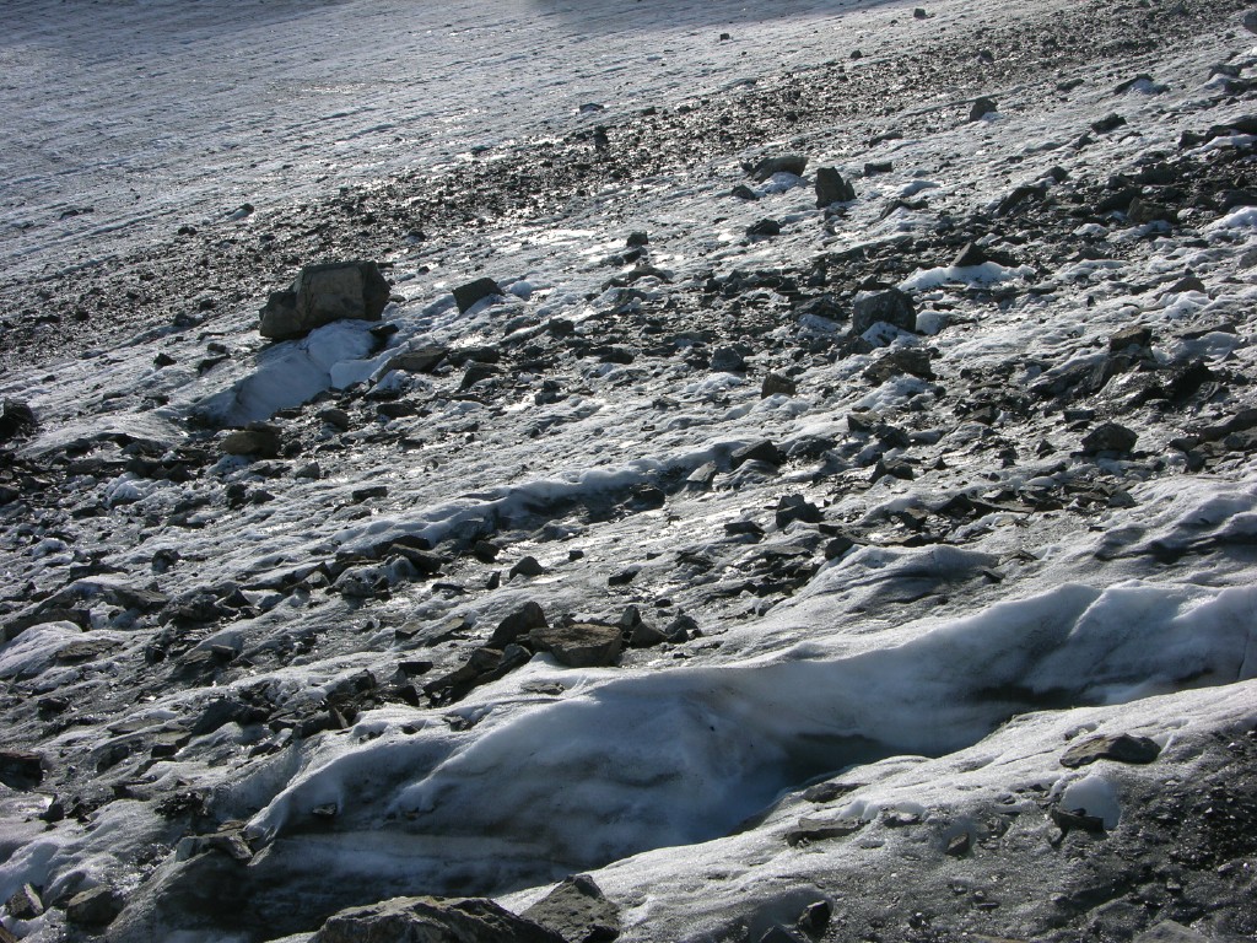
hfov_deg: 35.5
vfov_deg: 27.0
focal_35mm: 54
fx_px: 1961
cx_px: 628
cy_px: 472
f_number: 5.5
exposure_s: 1/336
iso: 50
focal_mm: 13.7
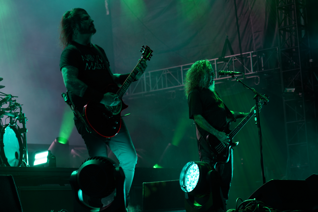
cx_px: 159
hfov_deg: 19.5
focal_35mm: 105
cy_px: 106
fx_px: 927
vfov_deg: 13.0
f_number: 4
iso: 500
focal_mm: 105
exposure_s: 1/125
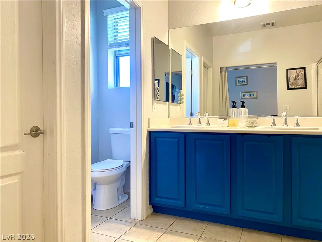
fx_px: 242
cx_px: 161
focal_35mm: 26
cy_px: 121
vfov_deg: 53.1
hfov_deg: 67.3
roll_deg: +0.7
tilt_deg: -2.4
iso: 80
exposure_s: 1/60
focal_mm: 4.25
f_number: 1.8
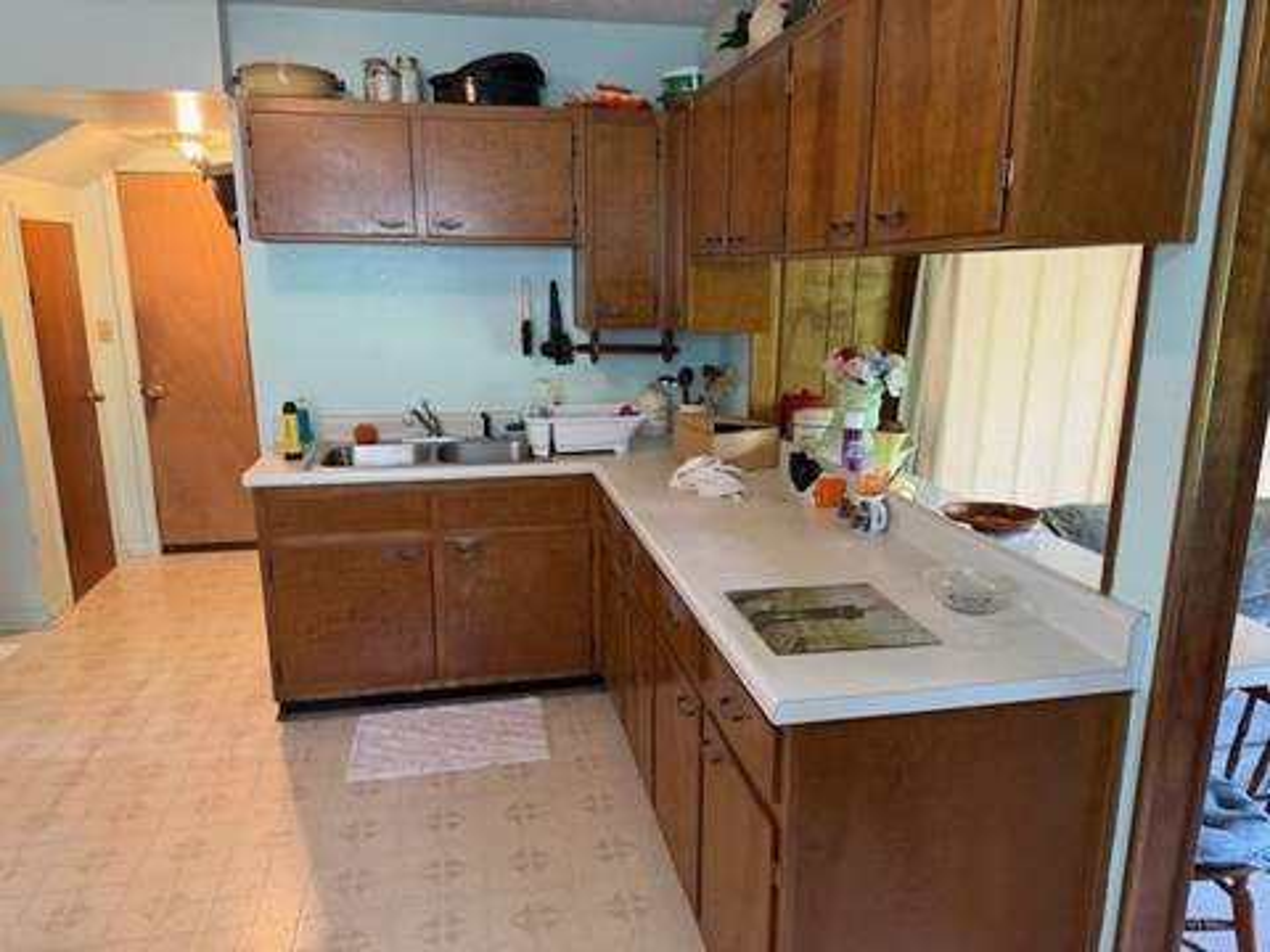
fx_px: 881
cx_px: 635
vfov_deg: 56.8
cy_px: 476
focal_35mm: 24
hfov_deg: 71.6
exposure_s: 1/60
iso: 200
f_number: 1.78
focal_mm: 6.76
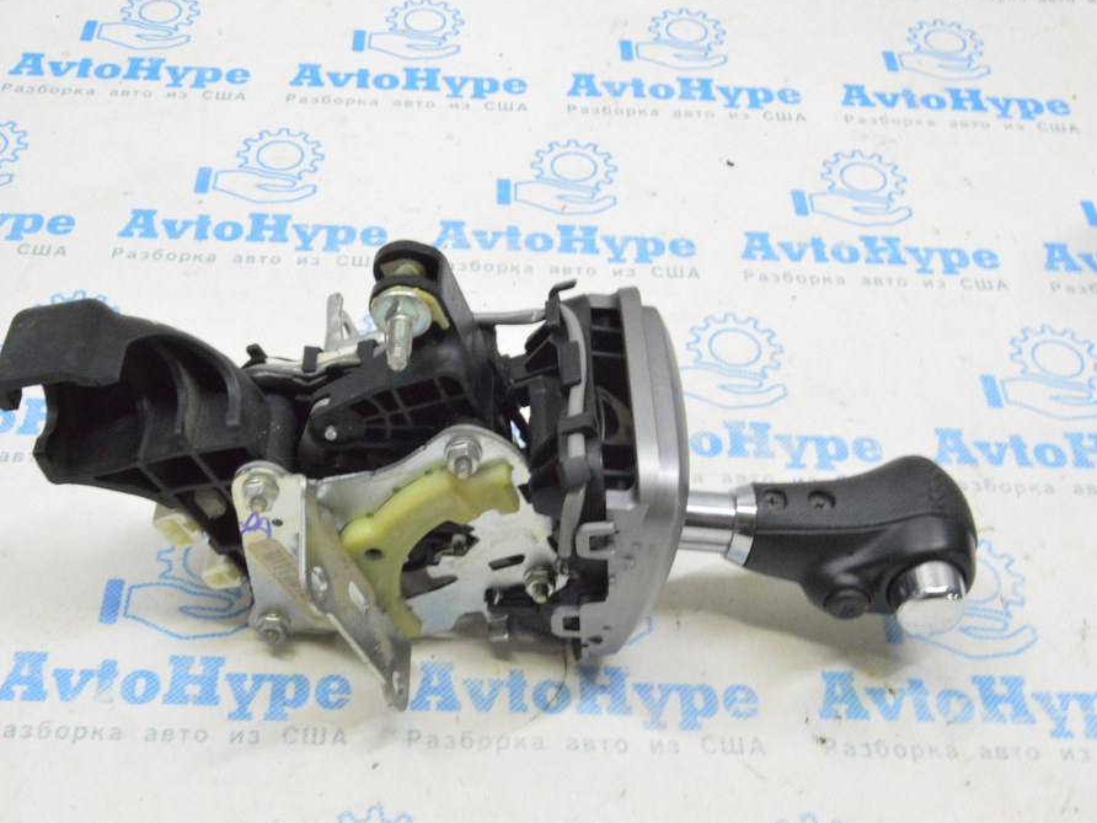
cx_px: 492
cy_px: 413
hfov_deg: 43.8
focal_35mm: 43
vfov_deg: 33.6
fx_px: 1363
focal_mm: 26
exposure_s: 1/15
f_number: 20
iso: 6400
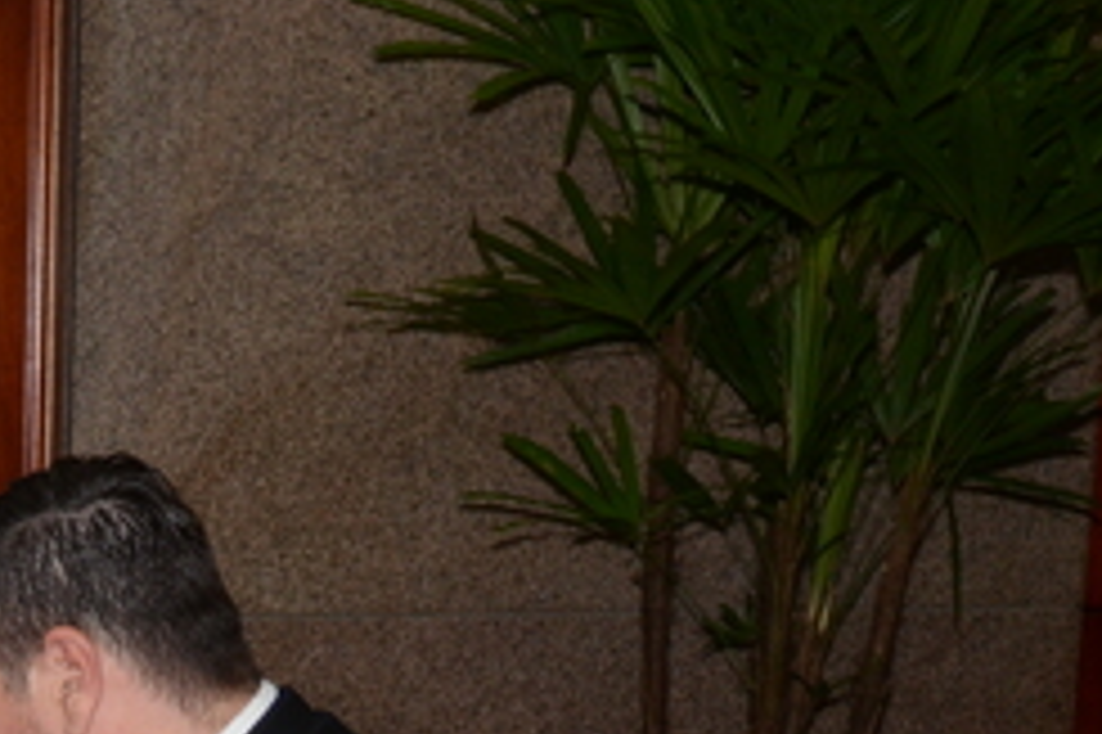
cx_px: -450
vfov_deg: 12.4
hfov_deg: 17.7
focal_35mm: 106
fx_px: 3242
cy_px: 1045
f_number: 11
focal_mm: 24
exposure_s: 1/60
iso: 800
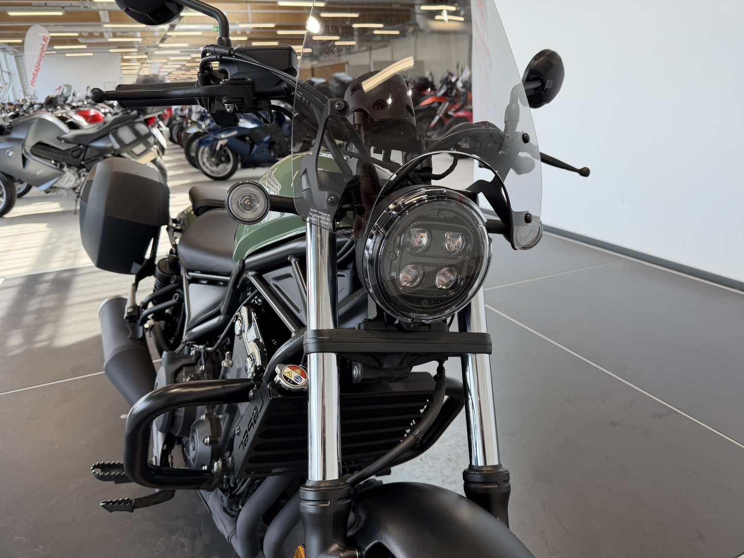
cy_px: 279
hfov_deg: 71.6
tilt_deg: -19.9
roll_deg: +3.0
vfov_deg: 56.8
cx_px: 372
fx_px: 516
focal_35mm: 24
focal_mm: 6.76
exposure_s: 1/181
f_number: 1.78
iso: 80
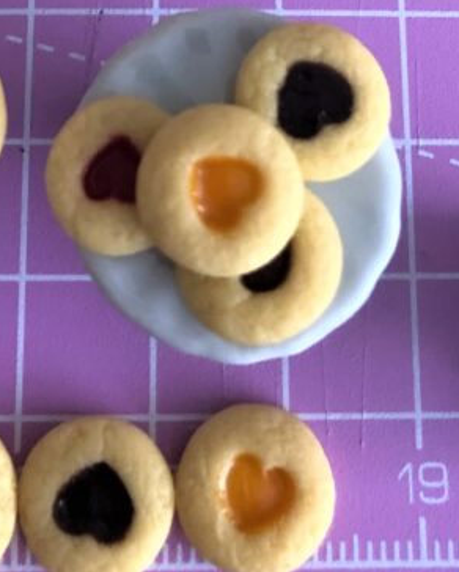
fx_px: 509
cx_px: 233
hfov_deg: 48.6
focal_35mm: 30
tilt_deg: -72.6
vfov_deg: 58.6
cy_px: 310
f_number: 1.8
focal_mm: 3.99
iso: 100
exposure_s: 1/15
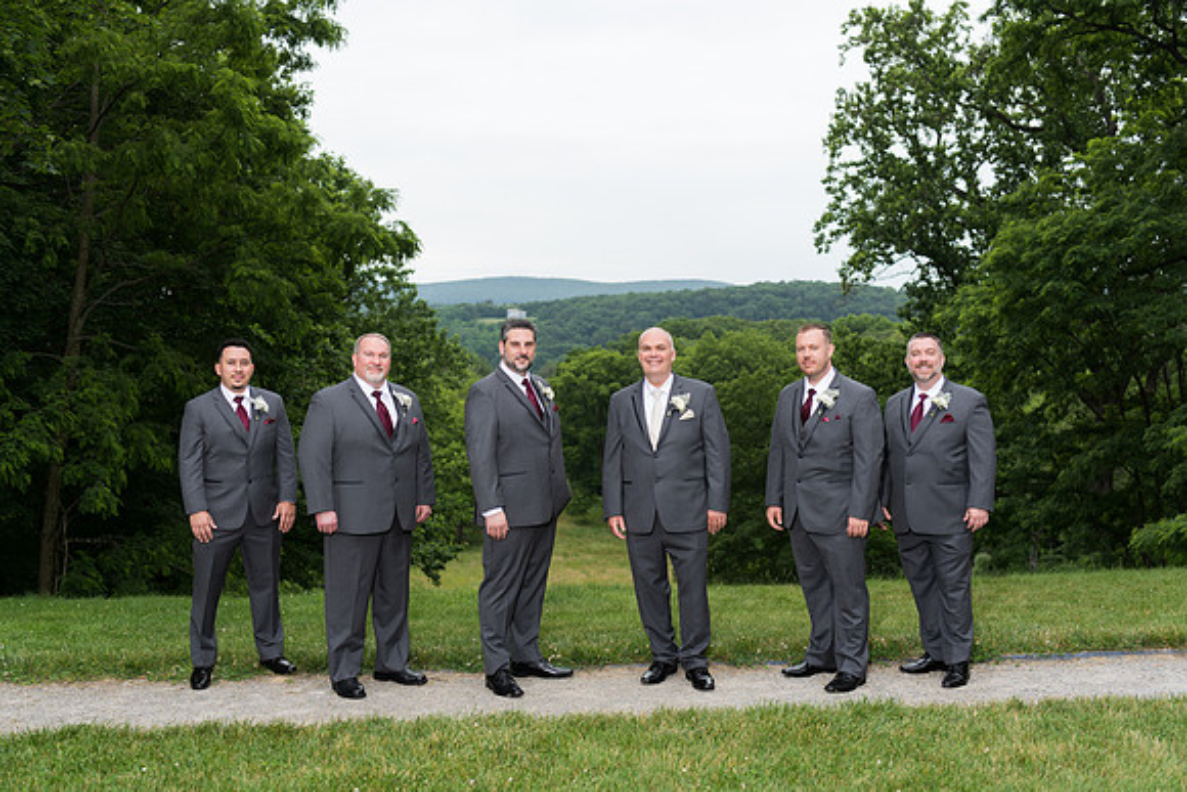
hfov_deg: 45.6
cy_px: 396
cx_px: 594
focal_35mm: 43
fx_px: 1413
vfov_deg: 31.3
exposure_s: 1/250
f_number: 2.8
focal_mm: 42
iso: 64
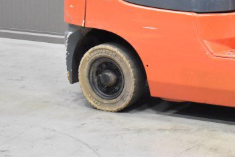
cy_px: -71
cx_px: 306
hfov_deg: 15.8
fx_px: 803
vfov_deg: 10.8
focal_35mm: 123
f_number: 4
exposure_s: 1/50
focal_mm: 24
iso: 1600
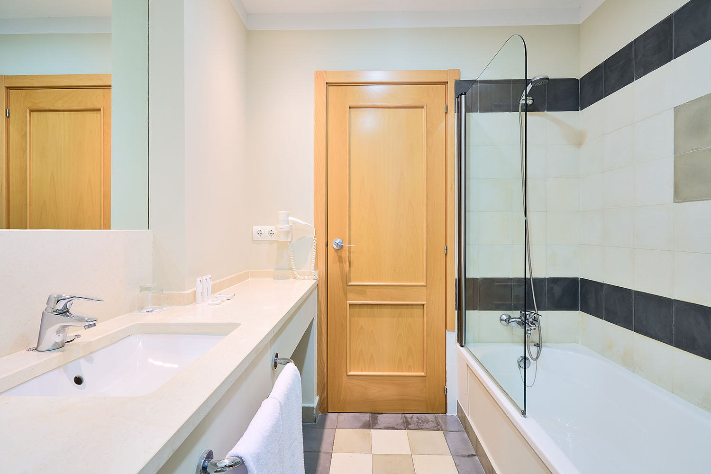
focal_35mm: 16
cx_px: 356
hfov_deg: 96.7
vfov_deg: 73.7
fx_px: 316
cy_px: 237
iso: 100
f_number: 11
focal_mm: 16
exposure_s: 5
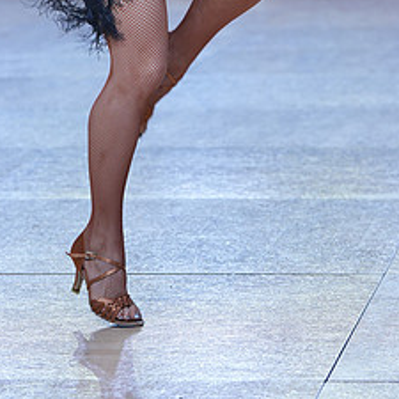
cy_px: -80
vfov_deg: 7.9
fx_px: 2856
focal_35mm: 219
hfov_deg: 8.0
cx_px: 178
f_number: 4.5
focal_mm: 100
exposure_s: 1/400
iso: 500
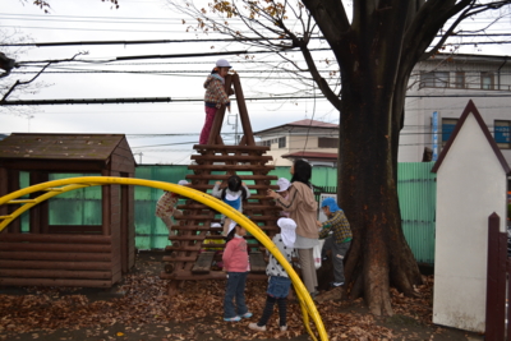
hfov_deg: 53.1
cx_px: 256
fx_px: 511
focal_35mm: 36
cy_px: 170
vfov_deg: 36.9
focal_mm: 24
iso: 100
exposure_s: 1/125
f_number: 4
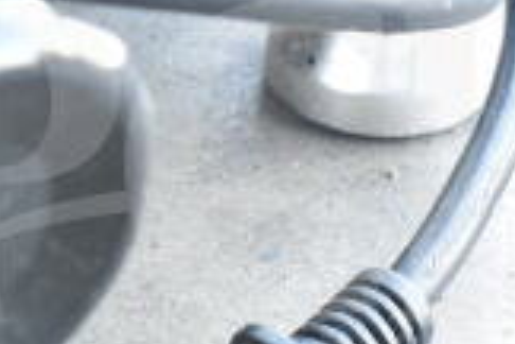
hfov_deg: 10.1
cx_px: 200
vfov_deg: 6.8
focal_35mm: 203
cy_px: 253
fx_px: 2904
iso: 1600
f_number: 6.3
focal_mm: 36
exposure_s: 1/60
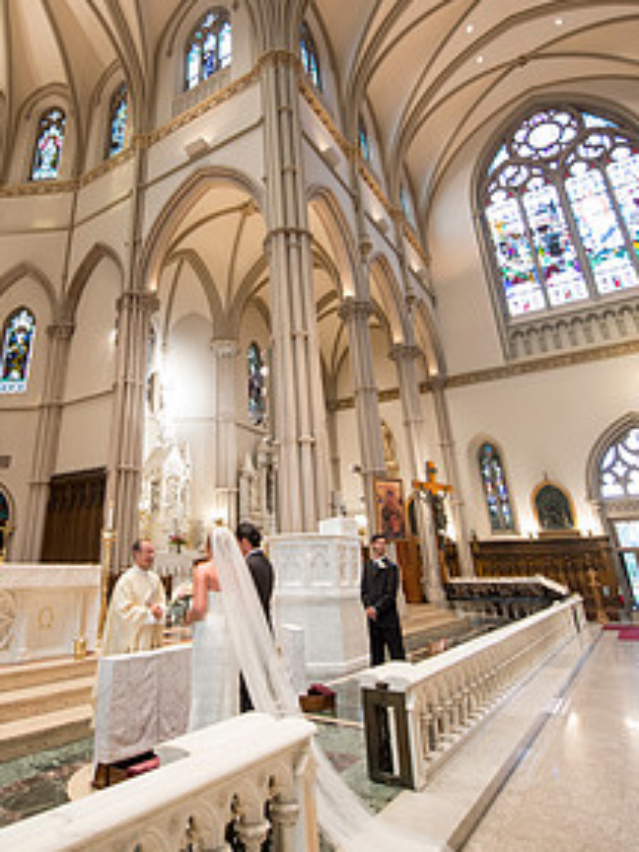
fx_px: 517
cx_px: 228
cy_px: 346
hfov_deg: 62.3
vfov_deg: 78.2
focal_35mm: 21
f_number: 2.8
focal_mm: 14
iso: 2000
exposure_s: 1/80
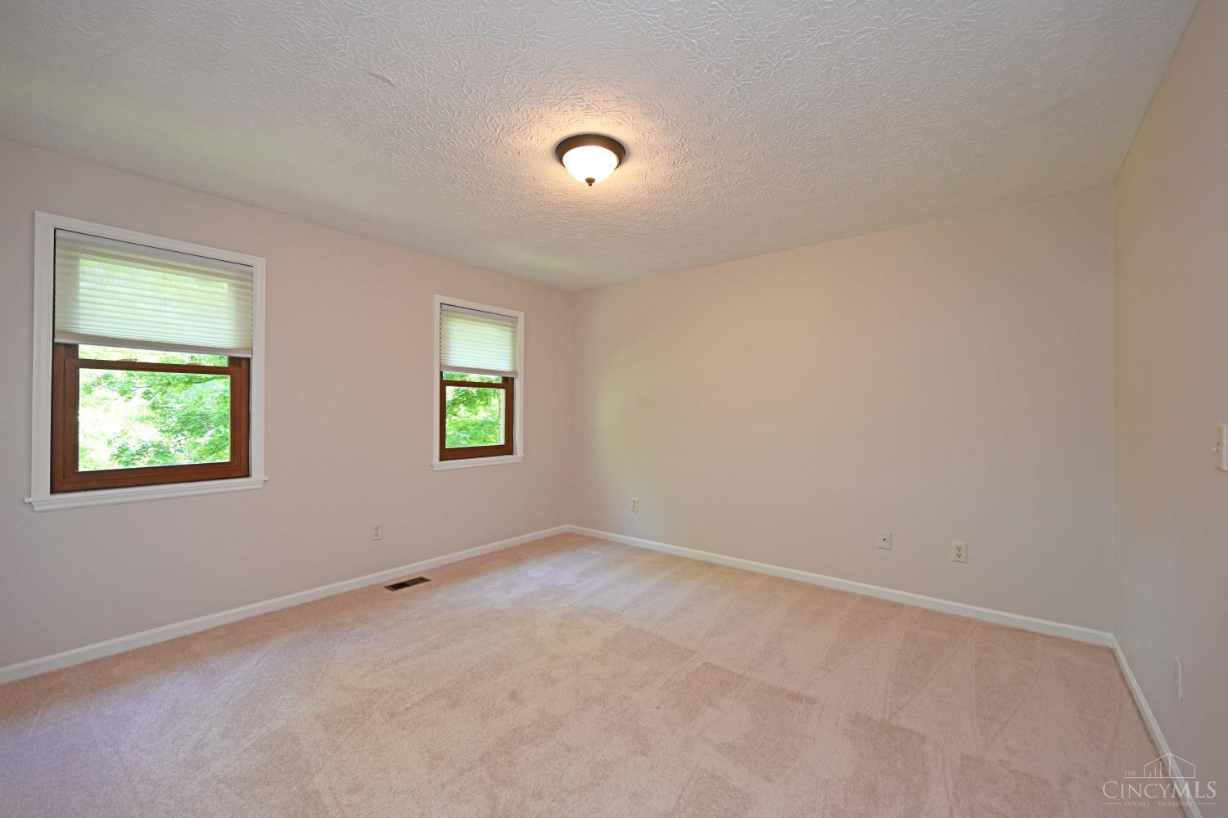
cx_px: 614
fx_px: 478
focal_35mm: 14
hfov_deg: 104.3
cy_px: 409
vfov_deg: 81.2
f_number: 4
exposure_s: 1/60
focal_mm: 14
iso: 360
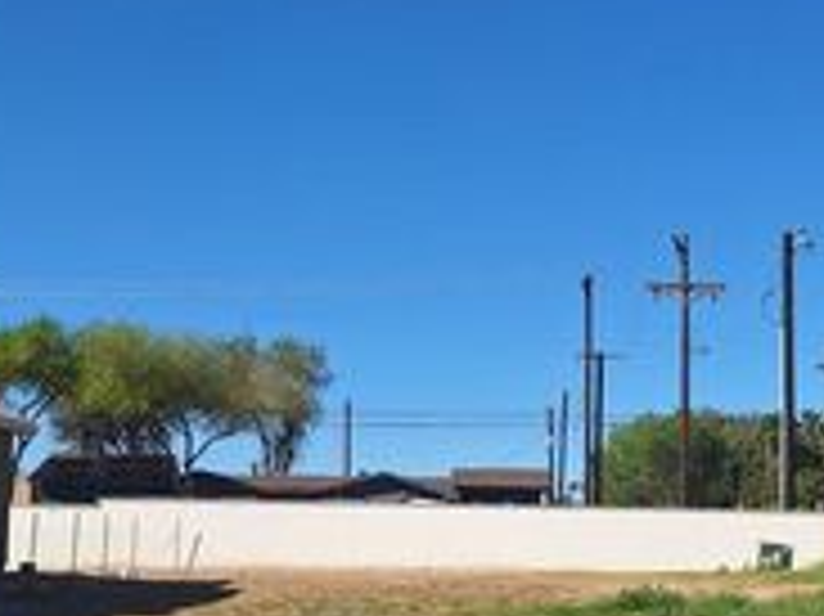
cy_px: 420
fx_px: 1499
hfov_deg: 30.2
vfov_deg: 23.1
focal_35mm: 63
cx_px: 626
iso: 40
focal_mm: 5.54
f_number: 1.8
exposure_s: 1/3460
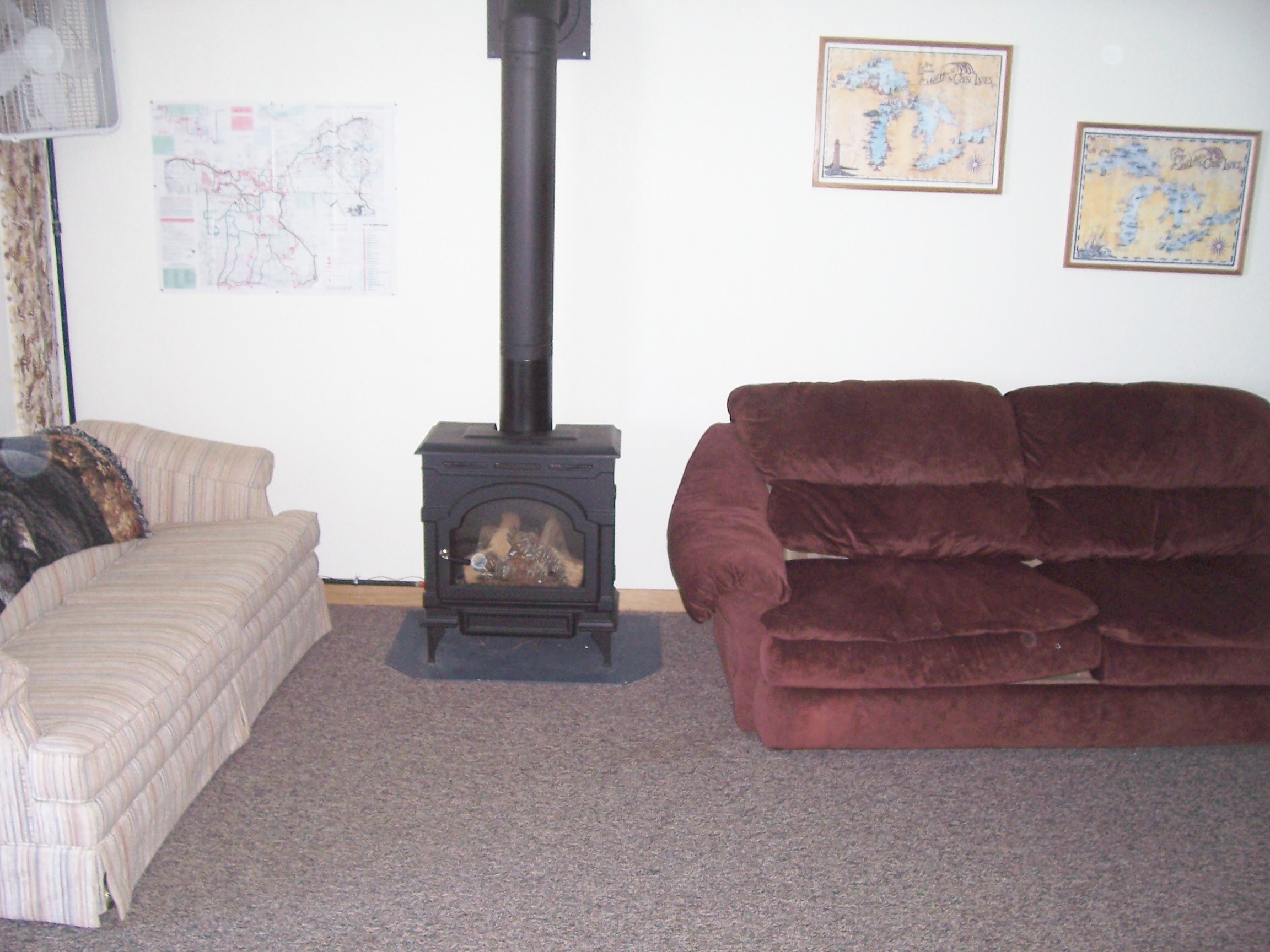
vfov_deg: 41.8
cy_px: 476
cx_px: 635
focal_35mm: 34
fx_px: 1247
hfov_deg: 54.0
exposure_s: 1/60
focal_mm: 5.6
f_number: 2.7
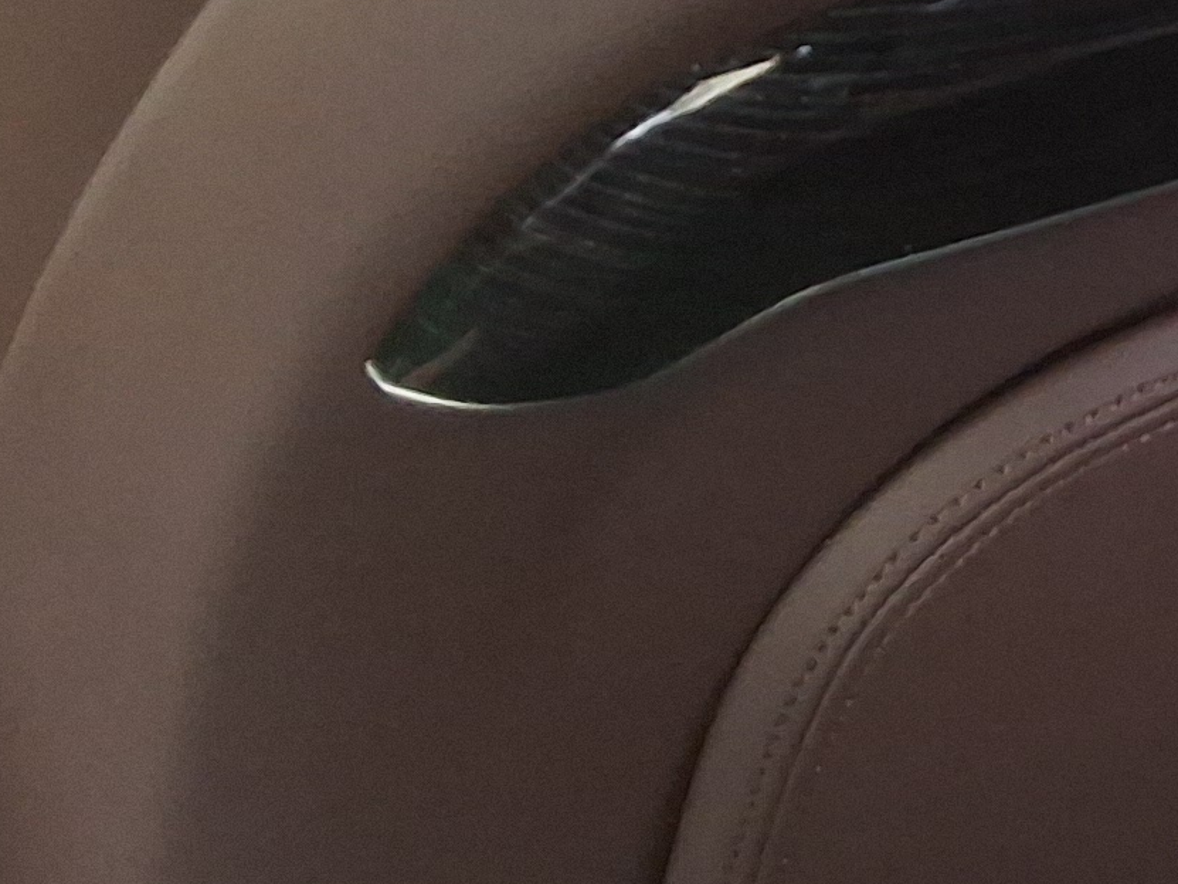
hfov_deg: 15.4
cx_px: 2136
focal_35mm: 110
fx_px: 3743
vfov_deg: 12.5
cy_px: -606
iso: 160
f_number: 1.9
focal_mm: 2.91
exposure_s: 1/40
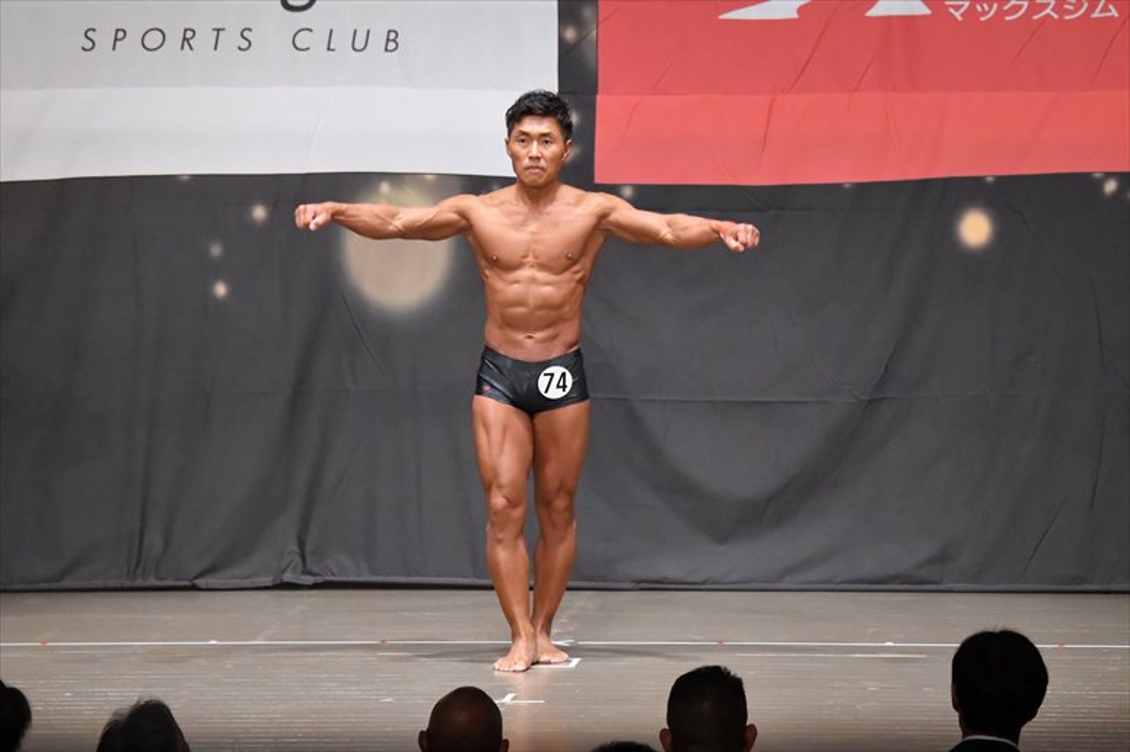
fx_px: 6338
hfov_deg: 10.2
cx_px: 565
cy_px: 376
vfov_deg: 6.8
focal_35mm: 202
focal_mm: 135
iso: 8000
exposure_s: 1/400
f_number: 5.6
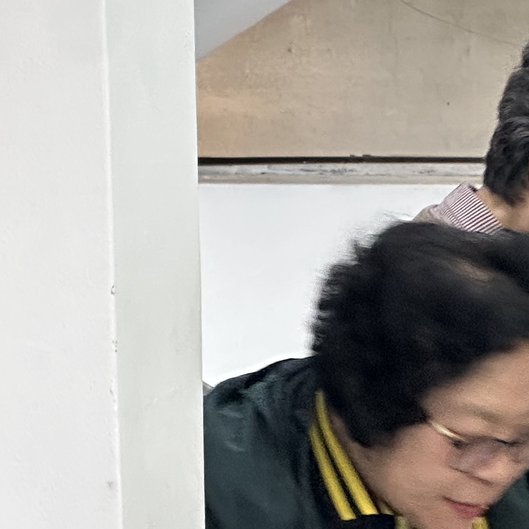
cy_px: 260
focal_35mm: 253
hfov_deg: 6.8
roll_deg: +0.5
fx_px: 4374
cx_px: 813
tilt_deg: -7.1
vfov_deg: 6.9
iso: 160
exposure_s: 1/60
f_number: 2.8
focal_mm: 9
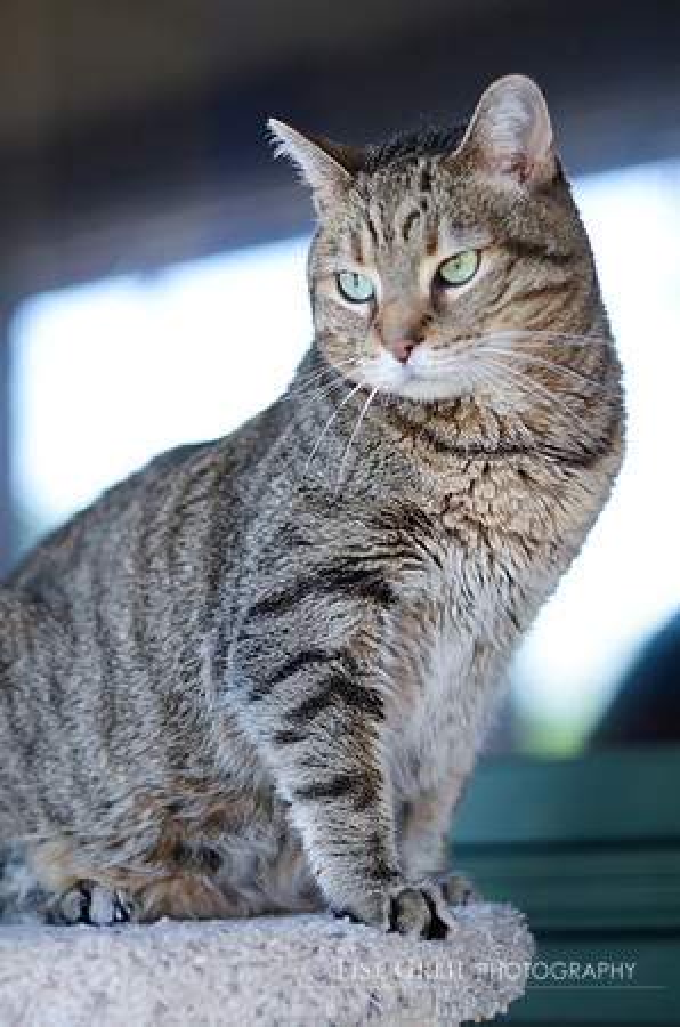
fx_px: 2135
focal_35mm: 75
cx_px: 340
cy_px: 514
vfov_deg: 27.0
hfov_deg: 18.1
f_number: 1.8
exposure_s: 1/1000
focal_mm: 50
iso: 400
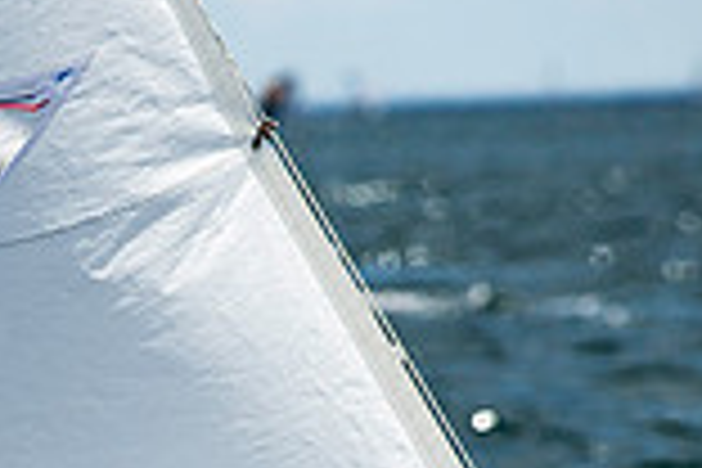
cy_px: 657
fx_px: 13434
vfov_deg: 2.0
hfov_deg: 3.0
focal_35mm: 689
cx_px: -428
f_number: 5.6
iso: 320
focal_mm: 185
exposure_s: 1/2500
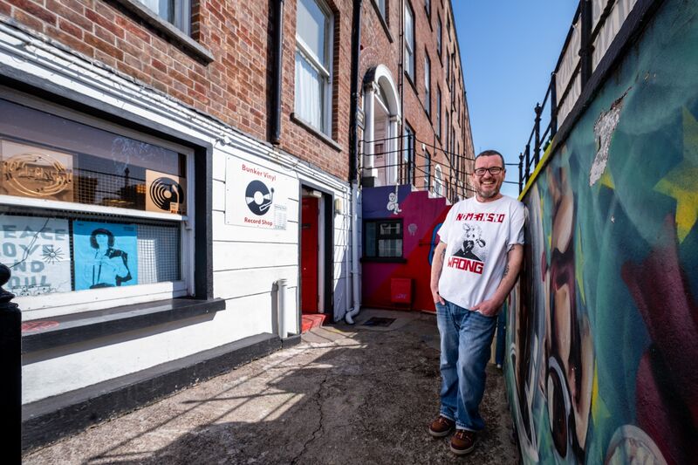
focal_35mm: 14
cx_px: 349
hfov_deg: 104.3
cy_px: 232
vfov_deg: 81.2
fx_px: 271
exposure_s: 1/125
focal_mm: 14
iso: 100
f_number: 8
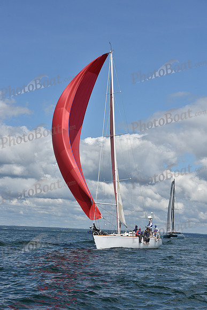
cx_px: 104
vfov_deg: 28.8
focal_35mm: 70
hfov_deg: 19.5
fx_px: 603
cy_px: 155
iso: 250
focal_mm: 70
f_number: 9
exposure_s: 1/1250
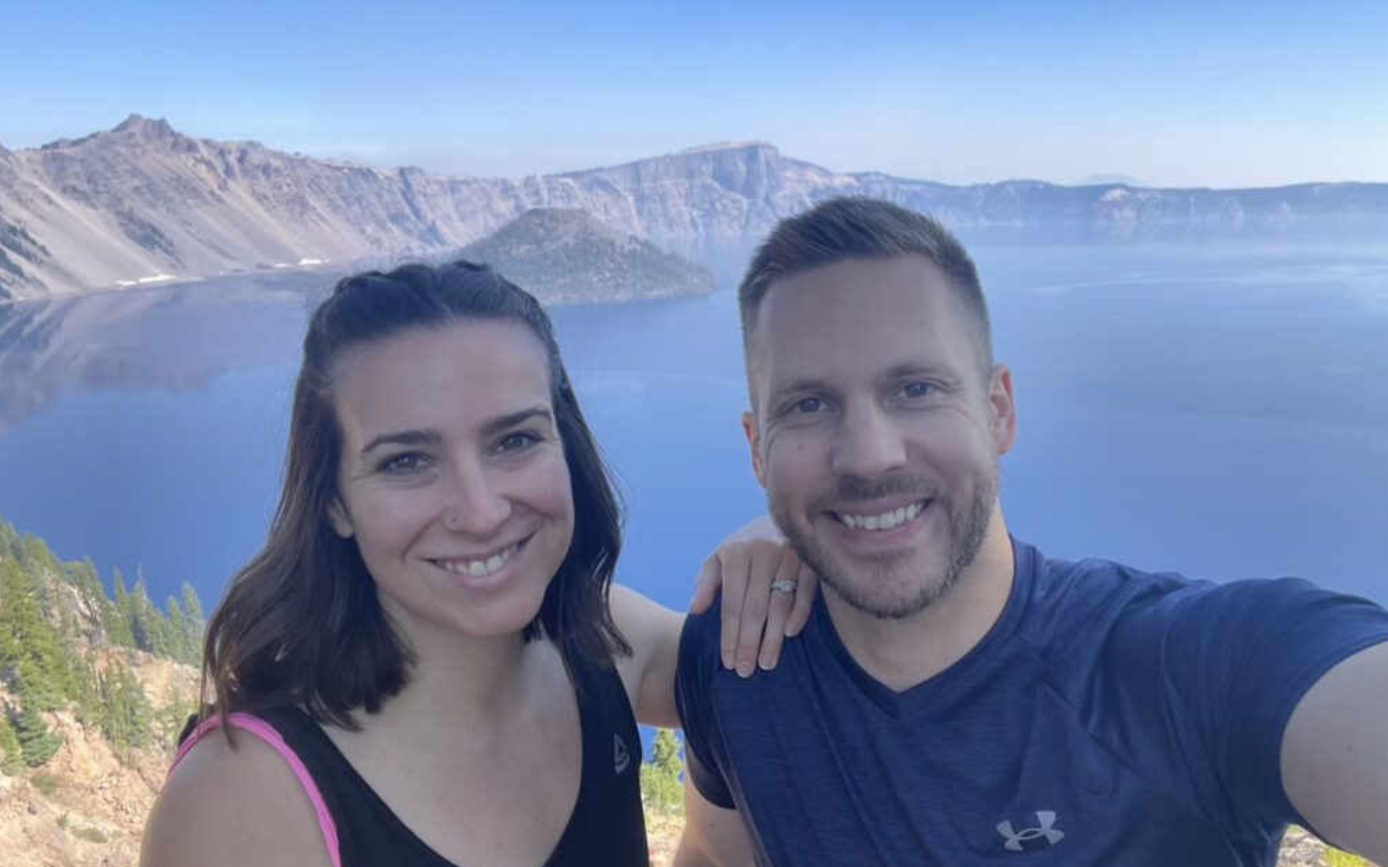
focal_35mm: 25
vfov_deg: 49.2
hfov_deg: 72.6
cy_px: 465
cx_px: 686
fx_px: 946
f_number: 2.2
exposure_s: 1/191
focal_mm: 2.71
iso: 25
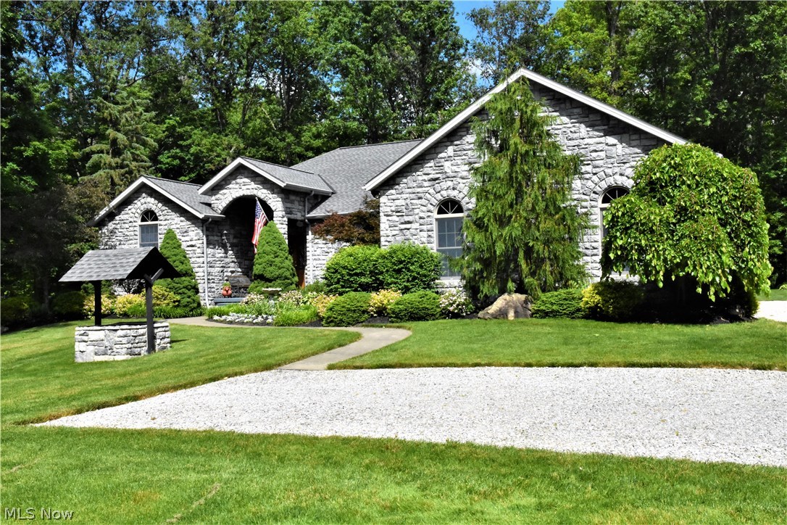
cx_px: 394
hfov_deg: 49.6
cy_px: 262
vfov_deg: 34.2
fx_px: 853
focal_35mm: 39
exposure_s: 1/1600
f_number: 20
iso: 4000
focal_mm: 26
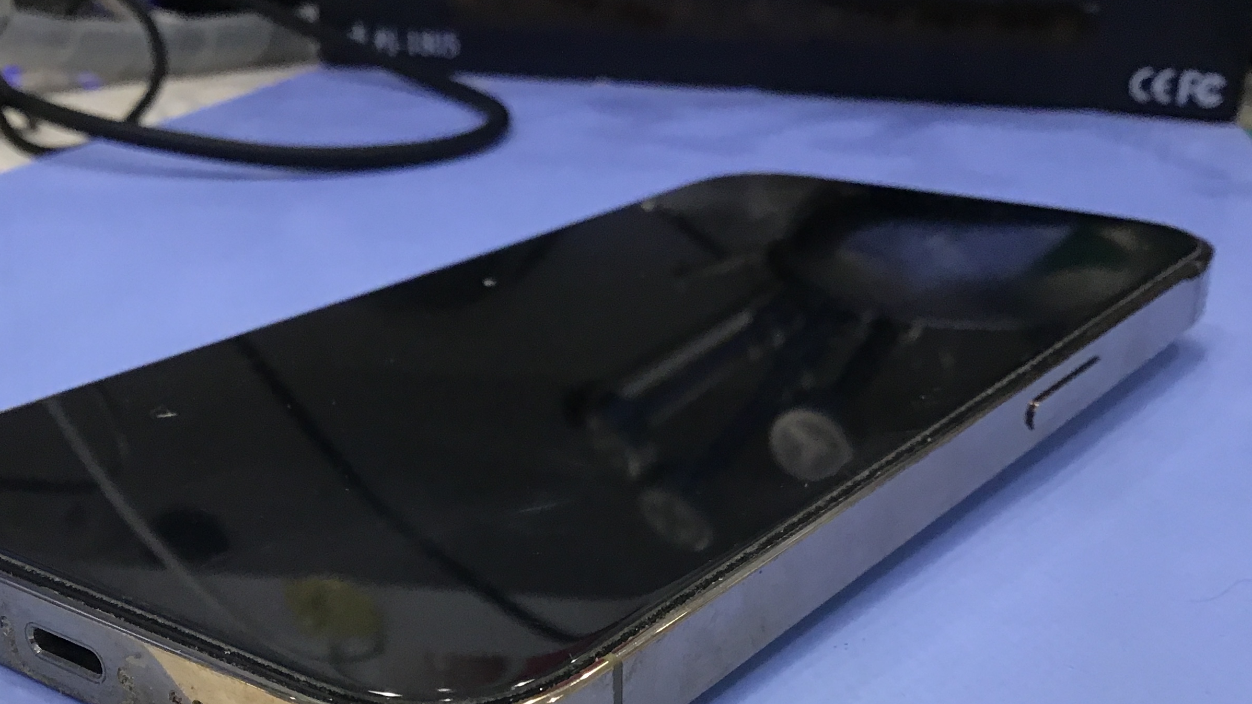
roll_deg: -0.8
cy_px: 615
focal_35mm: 46
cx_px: 546
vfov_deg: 25.3
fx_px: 1527
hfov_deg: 44.5
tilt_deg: -26.8
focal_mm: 3.3
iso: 40
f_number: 2.4
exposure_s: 1/30
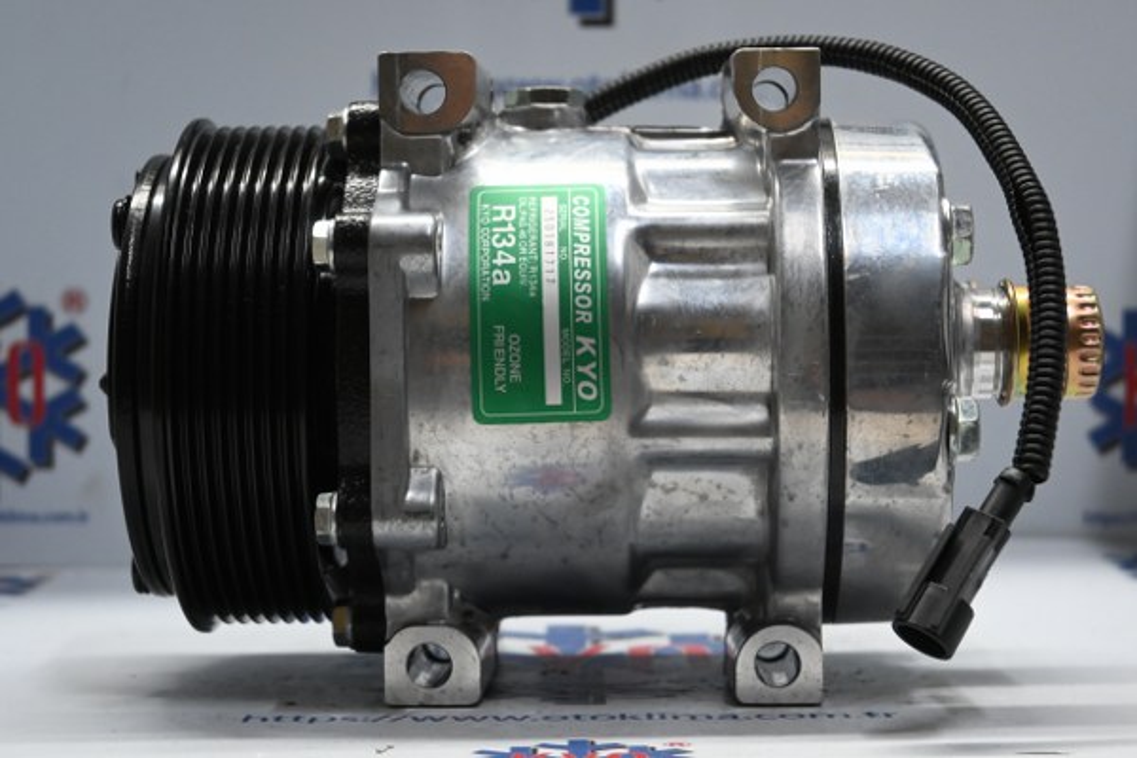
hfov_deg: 27.0
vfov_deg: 18.2
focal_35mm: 75
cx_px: 568
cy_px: 379
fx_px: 2369
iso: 1800
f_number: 6.3
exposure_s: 1/80
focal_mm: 50
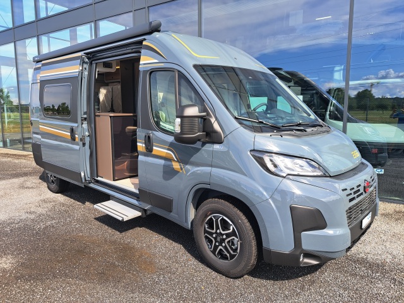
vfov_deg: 56.8
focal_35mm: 24
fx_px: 280
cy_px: 152
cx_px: 202
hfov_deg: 71.6
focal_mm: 5.23
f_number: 1.8
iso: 50
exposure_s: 1/490
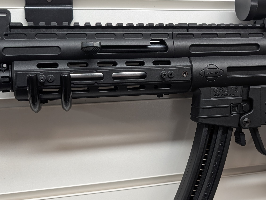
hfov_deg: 38.0
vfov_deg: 29.8
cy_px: 99
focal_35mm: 49
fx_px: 377
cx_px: 195
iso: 126
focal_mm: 6.9
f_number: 1.68
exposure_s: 1/163
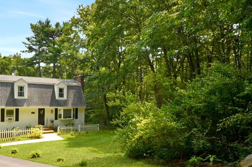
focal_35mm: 25
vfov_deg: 50.8
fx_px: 175
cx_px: 84
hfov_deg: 69.5
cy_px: 99
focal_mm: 10
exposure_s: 1/200
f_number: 10
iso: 100
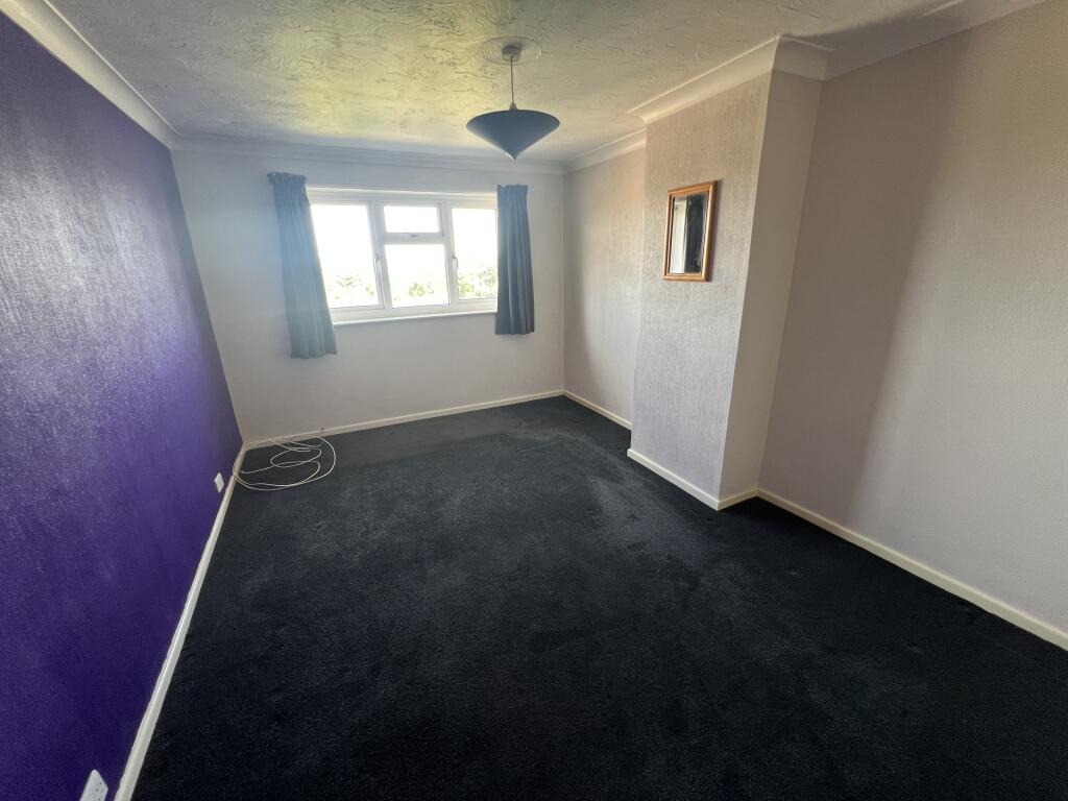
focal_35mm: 13
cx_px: 534
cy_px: 400
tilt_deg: -17.9
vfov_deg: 89.9
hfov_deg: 106.2
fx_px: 401
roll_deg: +1.2
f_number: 1.8
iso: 200
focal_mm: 1.57
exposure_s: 1/99
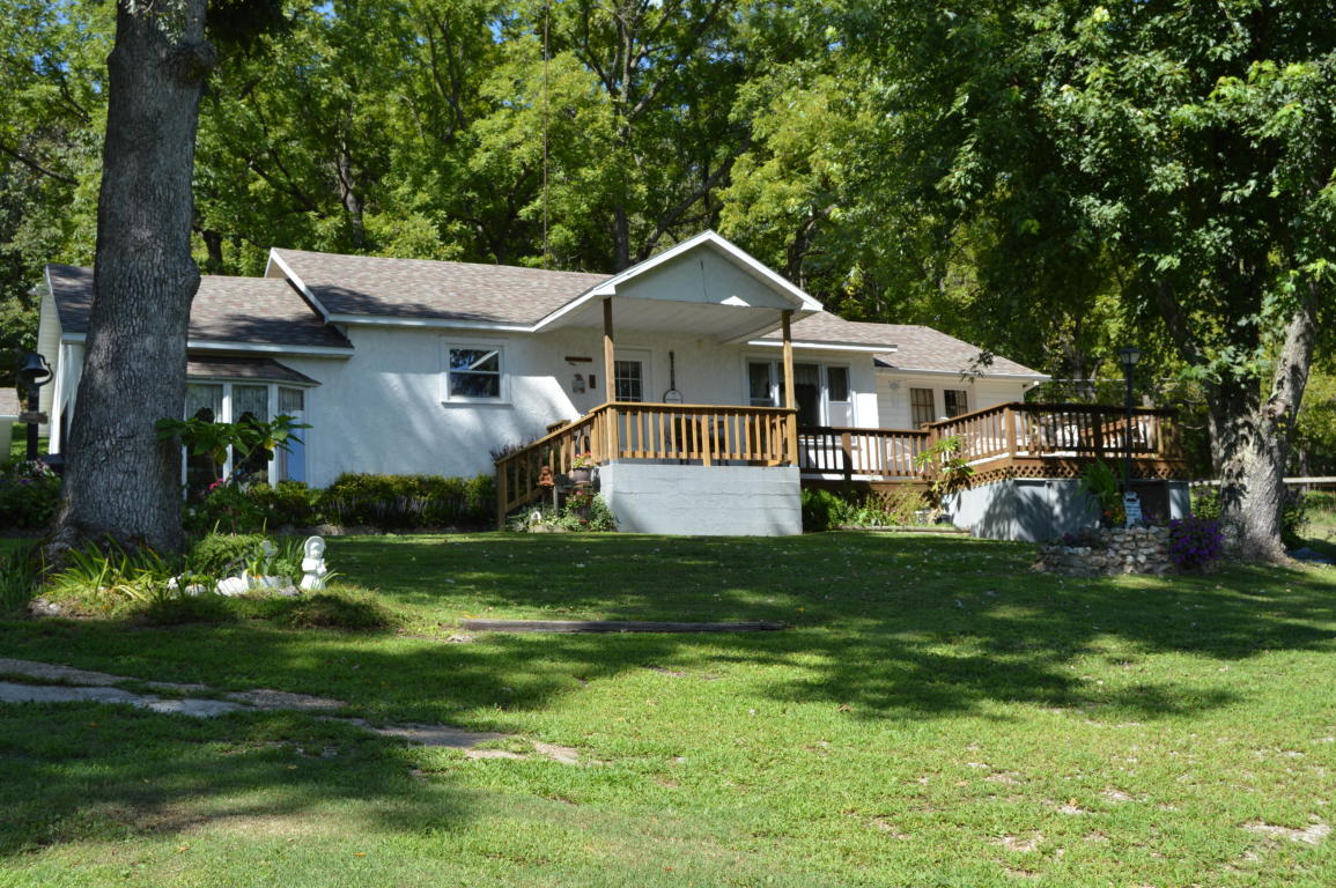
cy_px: 444
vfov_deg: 34.1
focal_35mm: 39
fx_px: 1446
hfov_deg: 49.6
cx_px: 668
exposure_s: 1/160
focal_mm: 26
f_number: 8
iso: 100
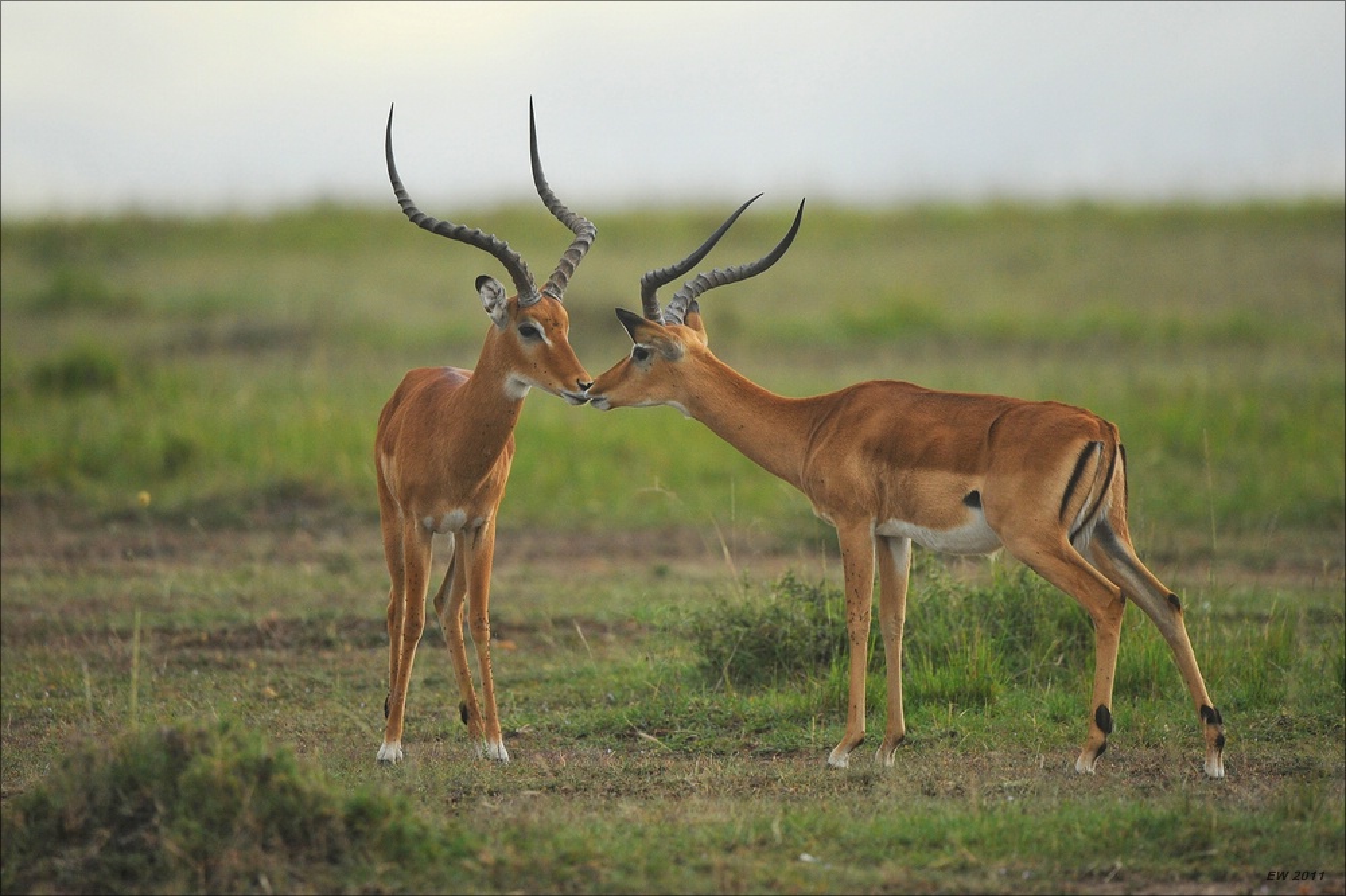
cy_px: 448
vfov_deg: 2.7
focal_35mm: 500
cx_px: 673
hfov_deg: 4.1
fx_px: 18687
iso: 1250
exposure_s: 1/1000
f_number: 4
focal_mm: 500
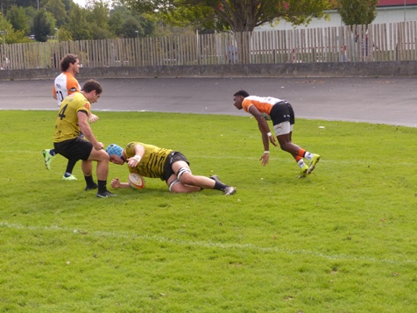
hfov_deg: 27.0
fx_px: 867
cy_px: 156
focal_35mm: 72
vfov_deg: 20.4
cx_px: 208
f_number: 3.2
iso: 100
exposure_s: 1/500
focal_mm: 13
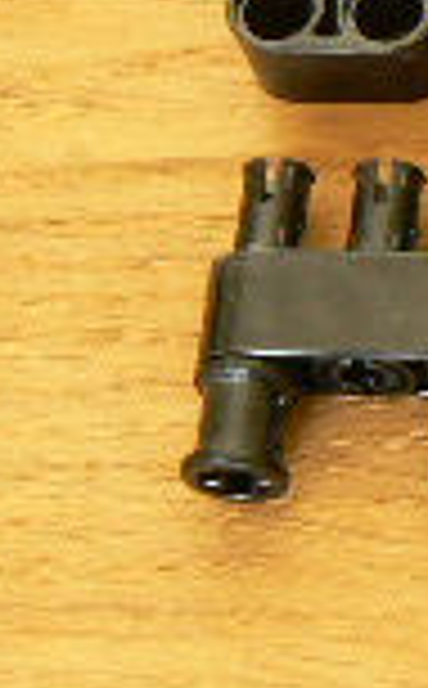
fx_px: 3000
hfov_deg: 7.4
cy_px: 157
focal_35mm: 160
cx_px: 1167
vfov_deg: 13.1
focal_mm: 6
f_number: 4.5
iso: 100
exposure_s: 2
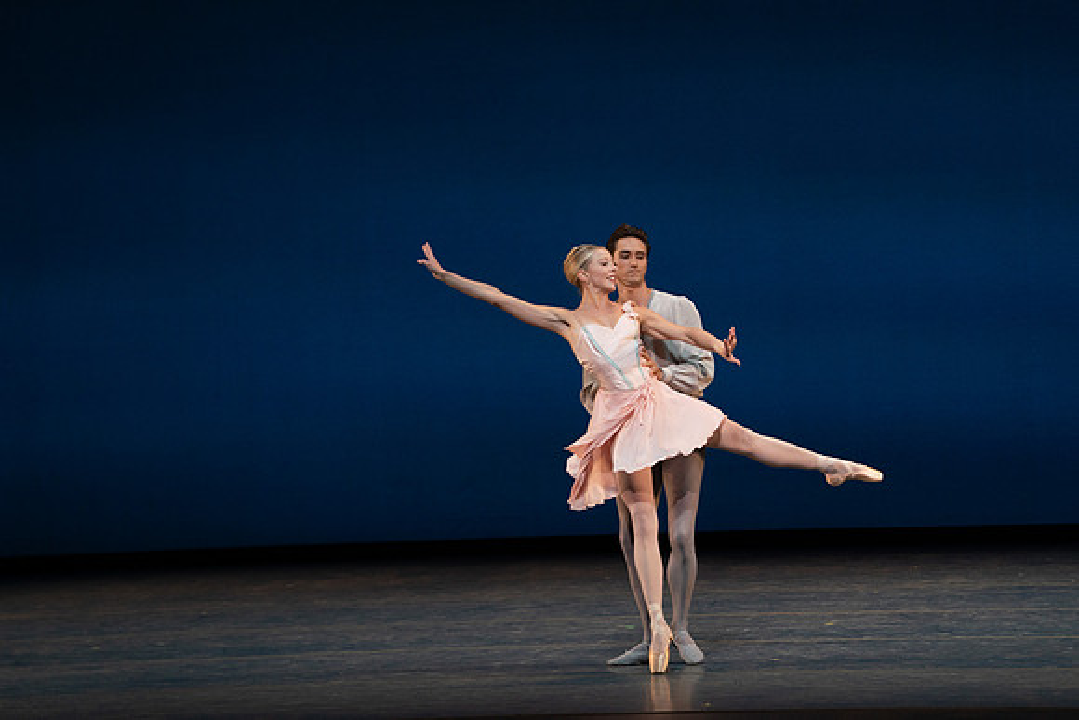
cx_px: 540
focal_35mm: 192
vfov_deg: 7.2
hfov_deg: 10.7
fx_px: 5756
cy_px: 360
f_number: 8
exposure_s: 1/500
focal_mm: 192
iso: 3200
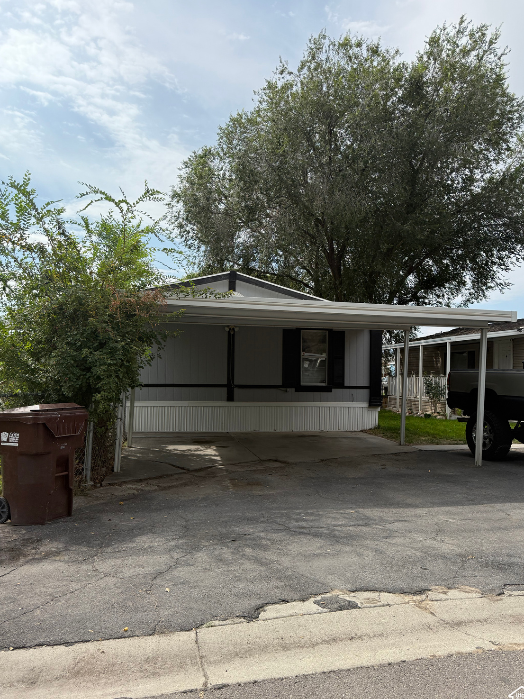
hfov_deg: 54.9
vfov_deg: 69.4
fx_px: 505
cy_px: 355
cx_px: 270
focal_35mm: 25
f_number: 1.78
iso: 100
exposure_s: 1/6711
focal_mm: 6.76
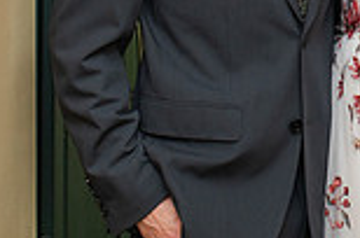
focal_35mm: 151
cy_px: -198
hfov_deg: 13.5
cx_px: 348
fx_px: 1507
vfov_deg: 8.7
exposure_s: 1/200
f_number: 3.5
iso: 1000
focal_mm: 35
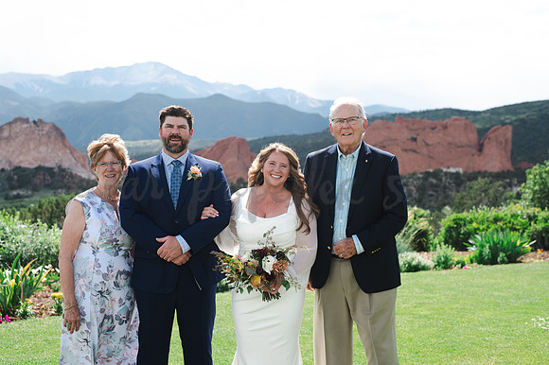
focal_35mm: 50
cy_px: 182
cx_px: 274
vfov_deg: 27.0
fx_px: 762
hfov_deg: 39.6
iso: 100
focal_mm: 50
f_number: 4
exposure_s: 1/400
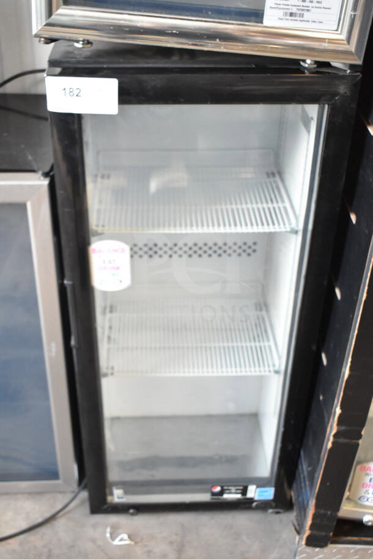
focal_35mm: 44
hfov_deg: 30.9
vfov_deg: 44.9
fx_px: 675
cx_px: 186
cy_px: 280
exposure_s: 1/50
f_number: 4.2
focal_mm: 29
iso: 1800
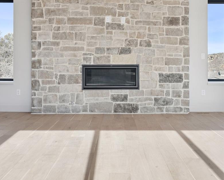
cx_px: 110
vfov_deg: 34.2
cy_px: 46
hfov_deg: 42.9
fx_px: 285
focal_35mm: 43
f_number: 10
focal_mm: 30
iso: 400
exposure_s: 1/160
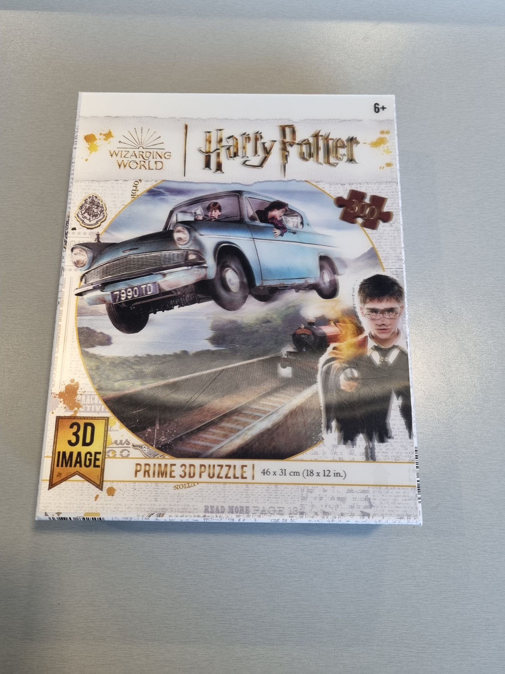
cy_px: 337
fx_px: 506
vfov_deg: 67.3
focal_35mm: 26
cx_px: 252
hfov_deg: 53.1
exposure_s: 1/100
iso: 200
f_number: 1.8
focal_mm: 5.4
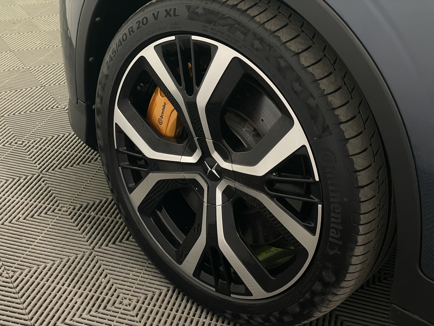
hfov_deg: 36.8
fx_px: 652
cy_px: 163
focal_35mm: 52
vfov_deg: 28.0
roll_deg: -4.3
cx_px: 217
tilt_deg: -28.9
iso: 160
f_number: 2
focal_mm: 6
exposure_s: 1/50
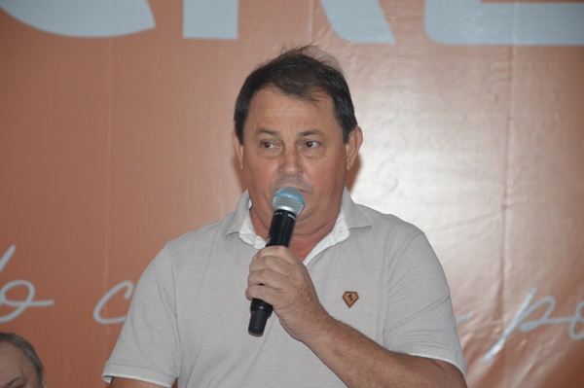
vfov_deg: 8.7
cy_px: 194
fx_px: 2553
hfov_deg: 13.1
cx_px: 292
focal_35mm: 158
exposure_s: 1/60
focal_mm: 105
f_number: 5.6
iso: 1800
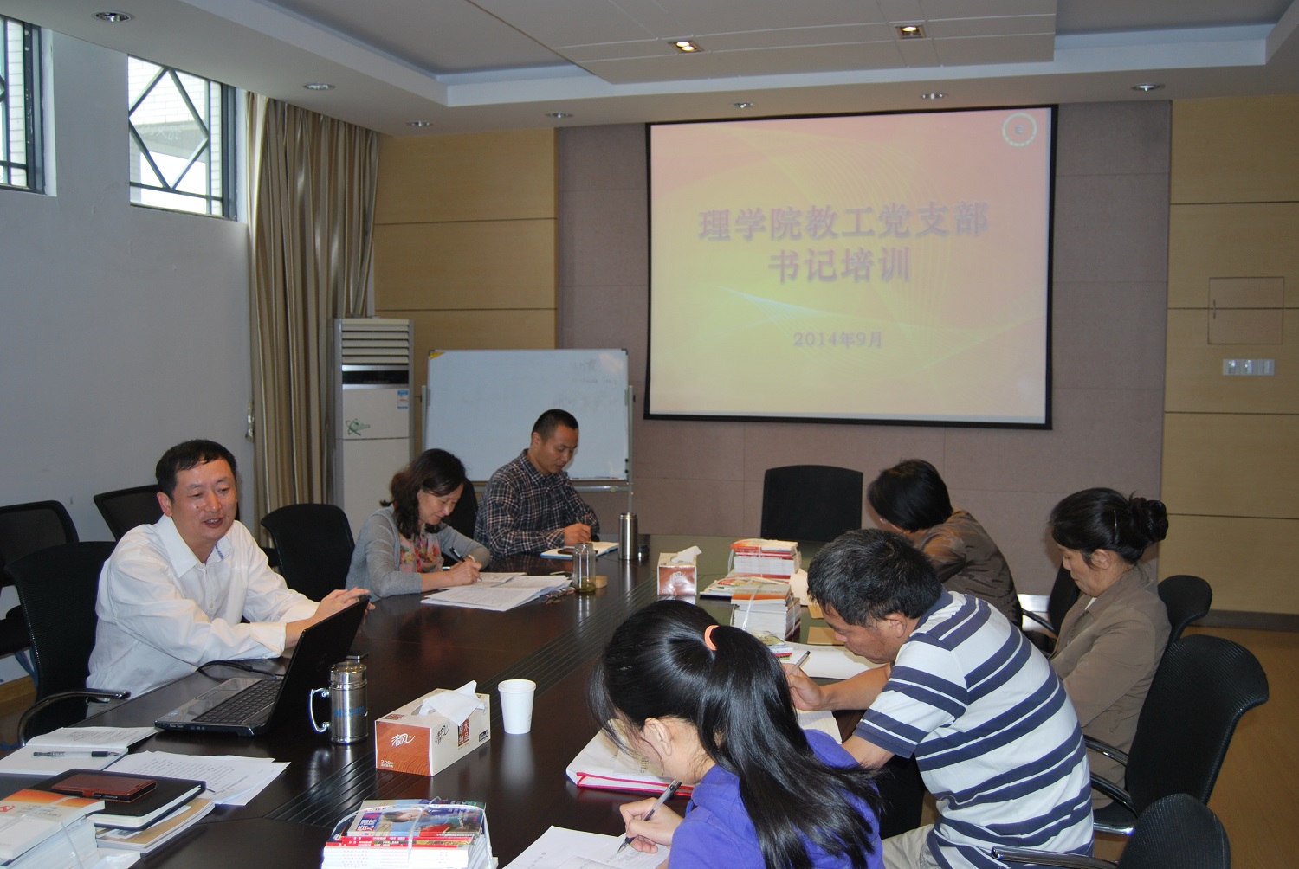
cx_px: 650
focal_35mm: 33
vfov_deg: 40.1
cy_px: 434
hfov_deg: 57.2
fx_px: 1192
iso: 200
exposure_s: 1/60
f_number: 3.8
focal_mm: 22
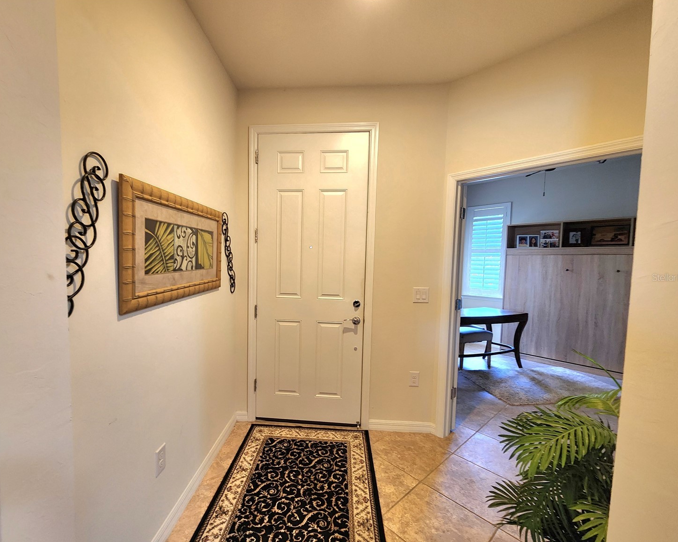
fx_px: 281
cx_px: 322
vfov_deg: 88.0
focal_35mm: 14
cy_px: 277
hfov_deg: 100.6
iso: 320
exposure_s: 1/40
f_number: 2.2
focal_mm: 2.2
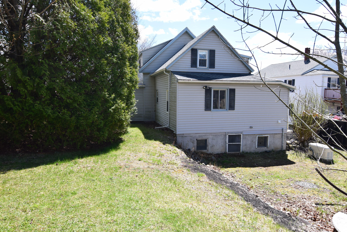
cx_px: 174
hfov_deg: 73.7
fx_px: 232
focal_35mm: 24
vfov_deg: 53.2
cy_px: 116
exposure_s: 1/400
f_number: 11
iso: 400
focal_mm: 16
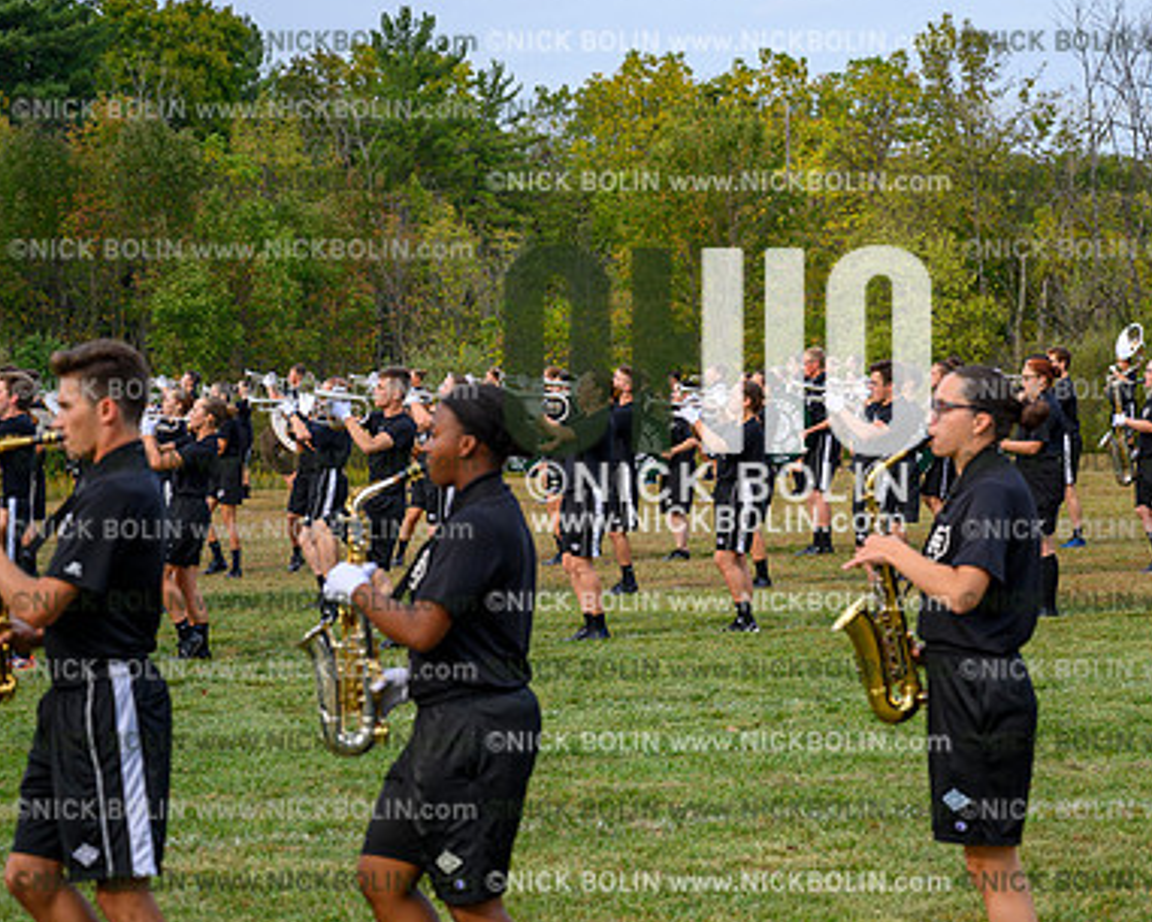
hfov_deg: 19.1
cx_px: 717
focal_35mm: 100
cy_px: 390
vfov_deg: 15.4
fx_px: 3410
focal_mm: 70
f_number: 4.5
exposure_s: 1/800
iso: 200
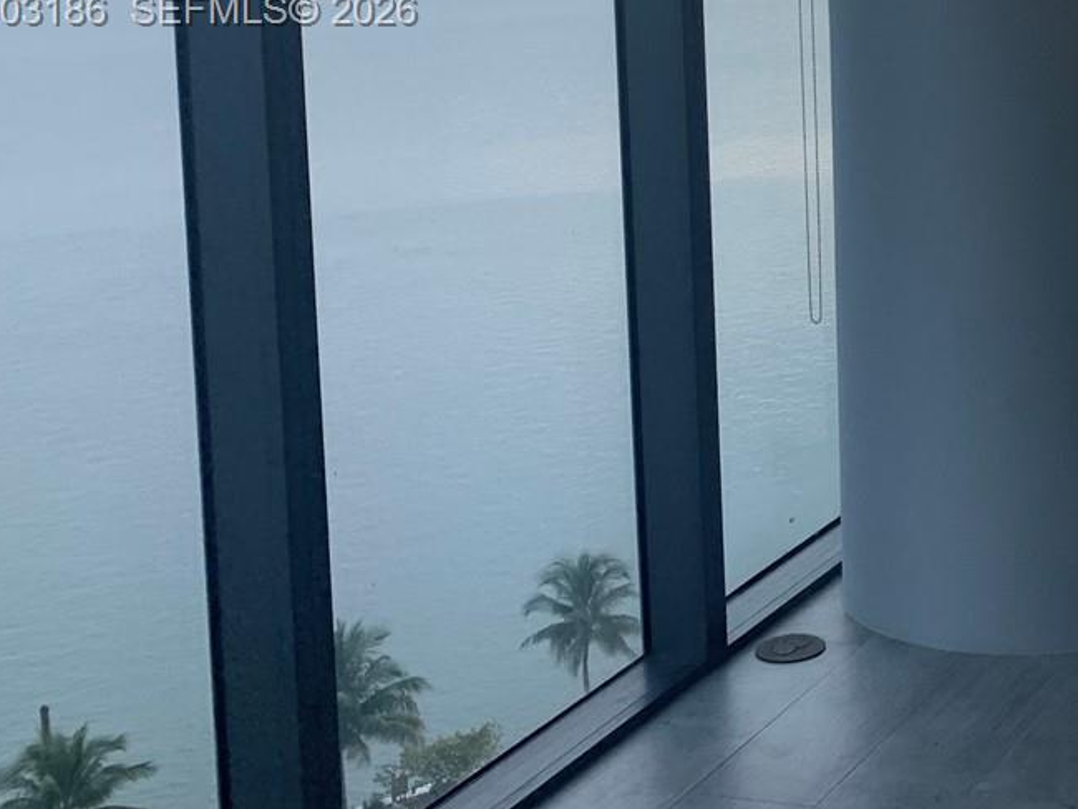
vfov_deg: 22.1
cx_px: 1227
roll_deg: +0.7
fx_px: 1994
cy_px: 13
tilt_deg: -3.5
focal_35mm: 64
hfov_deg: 27.3
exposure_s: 1/167
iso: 25
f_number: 1.8
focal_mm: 4.25
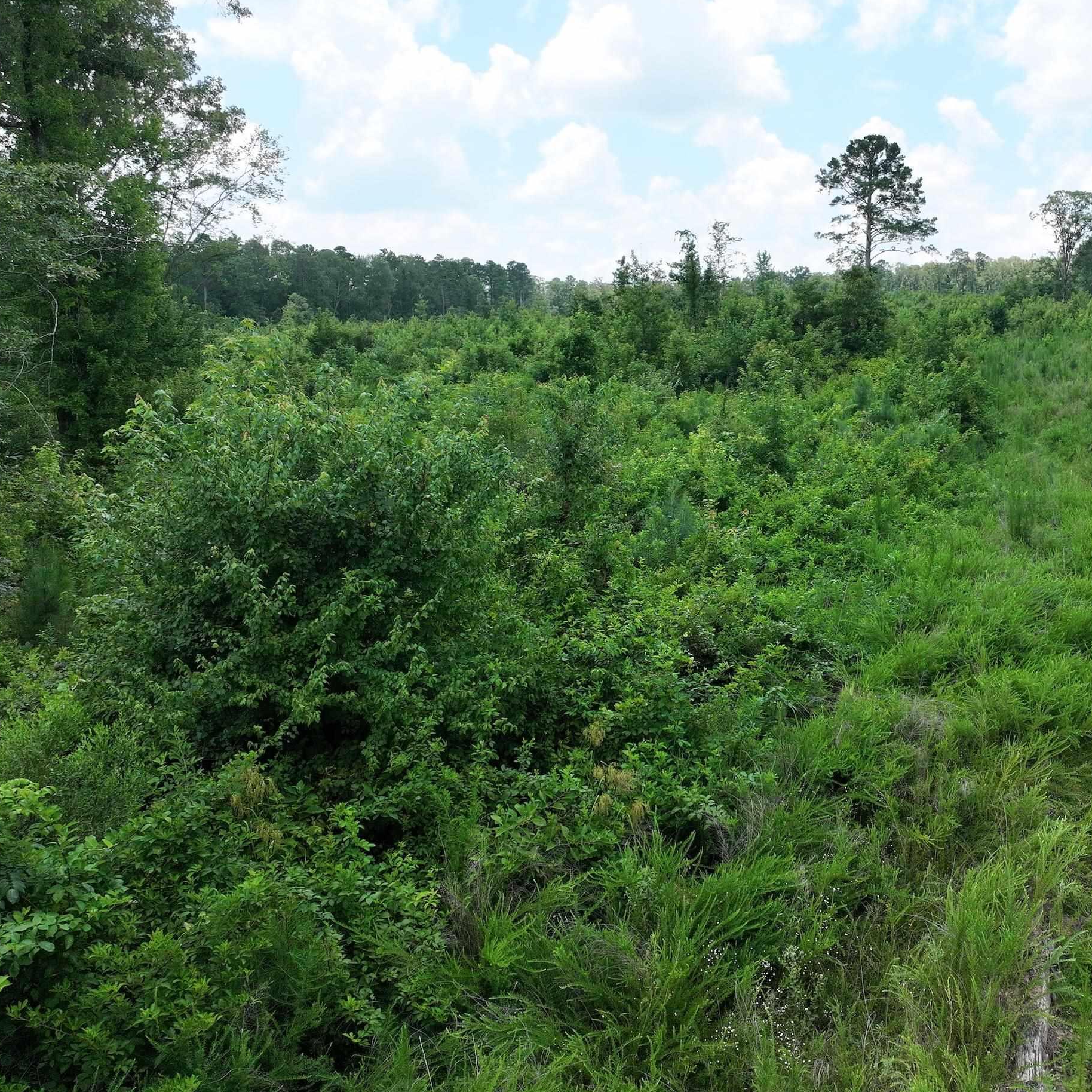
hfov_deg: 54.7
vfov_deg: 55.6
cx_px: 710
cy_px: 544
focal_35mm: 29
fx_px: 1035
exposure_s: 1/2500
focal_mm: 12.29
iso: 360
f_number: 2.8
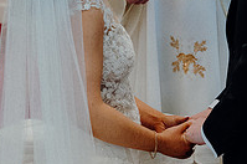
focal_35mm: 184
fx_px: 1260
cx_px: 215
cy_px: -66
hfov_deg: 11.1
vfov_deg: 7.3
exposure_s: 1/160
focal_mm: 42
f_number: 3.5
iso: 2000
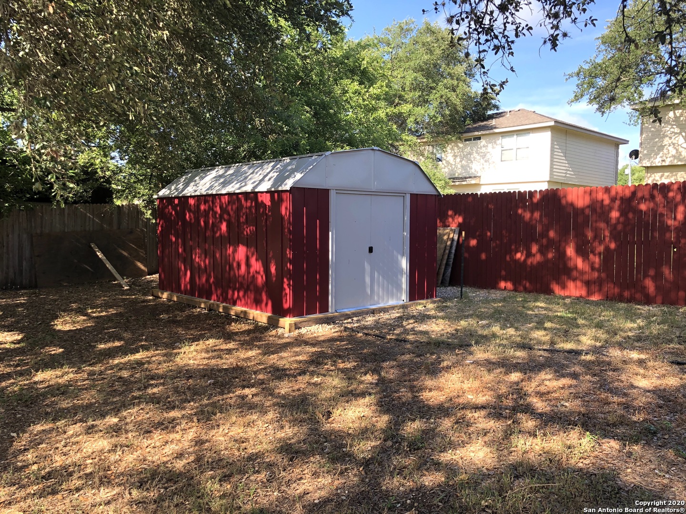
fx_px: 555
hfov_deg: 63.4
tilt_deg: -2.5
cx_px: 343
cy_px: 257
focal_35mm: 28
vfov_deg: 49.7
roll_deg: -1.3
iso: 20
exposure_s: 1/260
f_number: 1.8
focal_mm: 4
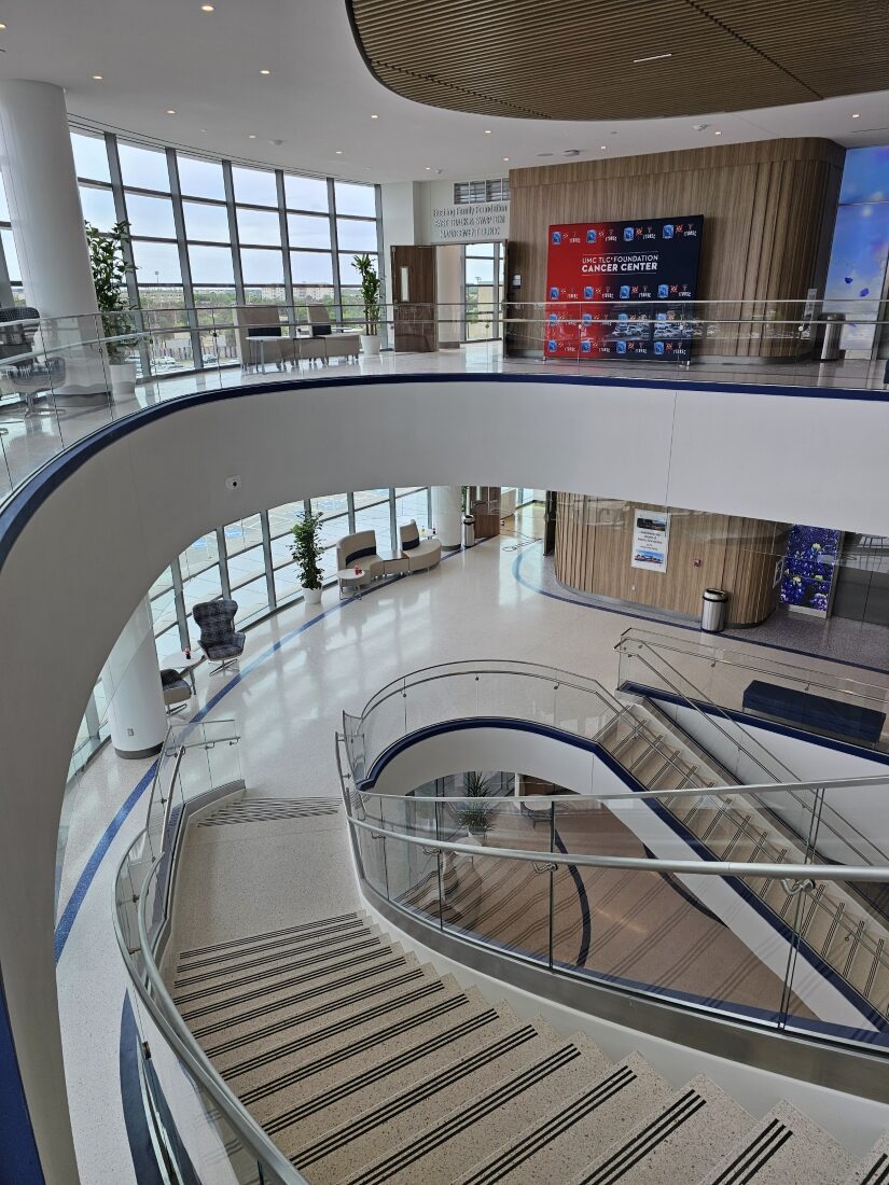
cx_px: 444
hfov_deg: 58.9
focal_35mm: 23
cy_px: 592
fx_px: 788
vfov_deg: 73.9
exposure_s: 1/120
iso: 16
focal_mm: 6.3
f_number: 1.7
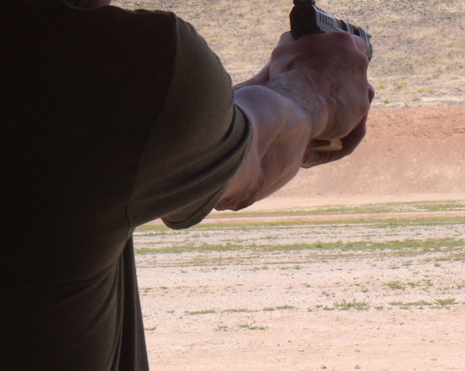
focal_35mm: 194
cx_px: 569
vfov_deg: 8.0
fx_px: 2667
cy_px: 260
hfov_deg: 9.8
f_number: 22
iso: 100
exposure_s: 1/50
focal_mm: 35
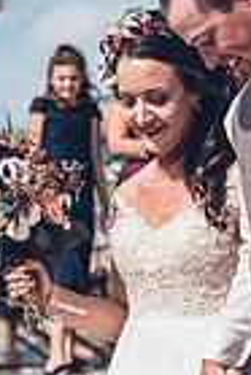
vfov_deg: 12.6
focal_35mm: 162
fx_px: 1690
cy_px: 318
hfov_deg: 8.5
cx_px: 200
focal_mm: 50
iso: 100
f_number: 2.8
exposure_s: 1/2500
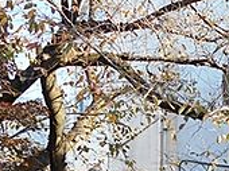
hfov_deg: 21.1
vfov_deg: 14.7
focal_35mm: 92
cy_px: 271
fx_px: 608
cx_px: 175
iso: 80
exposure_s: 1/160
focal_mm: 4.6
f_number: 3.2
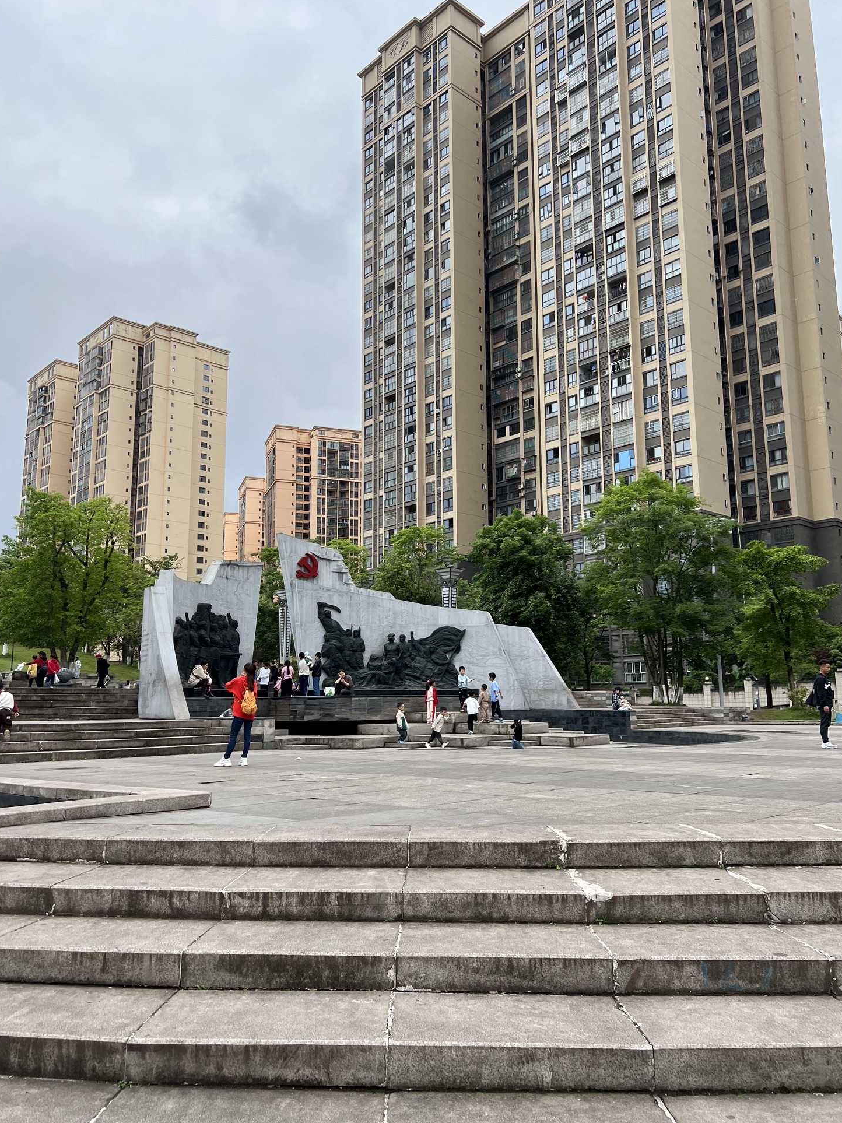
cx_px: 430
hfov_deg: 51.3
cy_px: 543
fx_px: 876
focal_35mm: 27
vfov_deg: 65.3
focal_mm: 5.7
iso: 50
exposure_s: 1/2165
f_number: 1.5
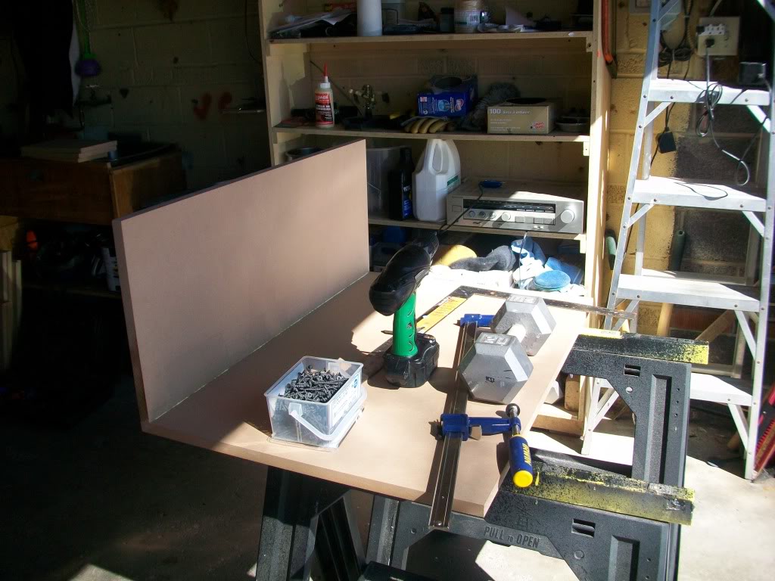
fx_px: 716
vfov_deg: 44.2
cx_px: 388
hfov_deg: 56.8
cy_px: 290
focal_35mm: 32
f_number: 2.8
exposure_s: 1/250
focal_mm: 5.7
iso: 64
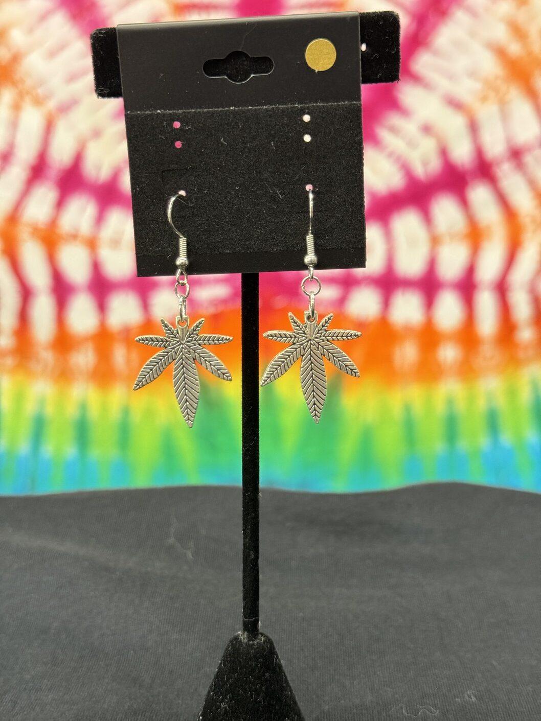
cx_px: 270
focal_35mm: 48
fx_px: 1000
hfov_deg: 30.3
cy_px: 360
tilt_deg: -7.6
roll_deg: +0.8
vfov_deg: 39.7
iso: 500
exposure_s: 1/30
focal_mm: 6.76
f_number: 1.78
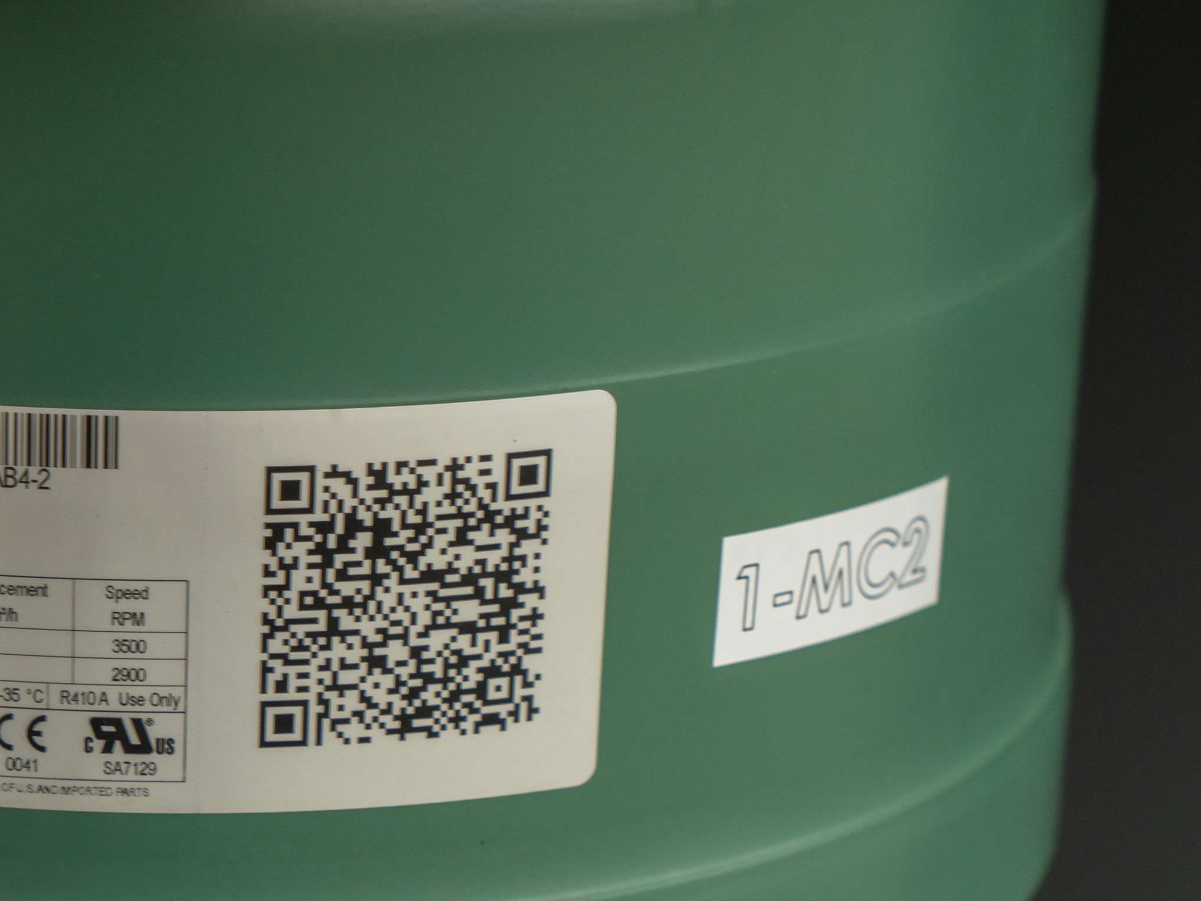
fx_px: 4094
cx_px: 1
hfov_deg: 16.3
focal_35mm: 118
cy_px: 661
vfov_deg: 12.5
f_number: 5
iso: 400
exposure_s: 1/60
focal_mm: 60
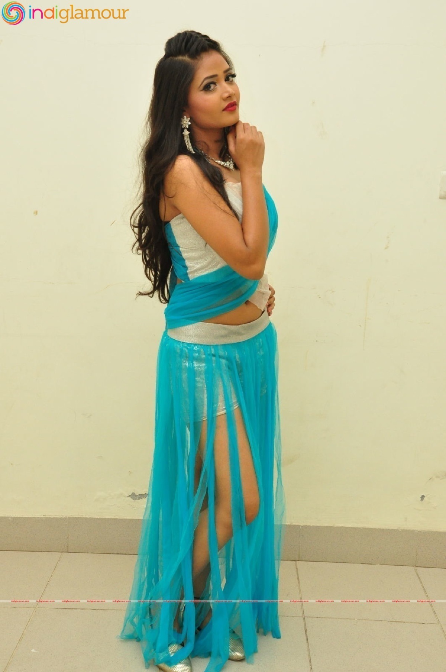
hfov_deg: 29.8
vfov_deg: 43.7
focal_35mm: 45
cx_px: 223
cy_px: 336
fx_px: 839
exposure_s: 1/125
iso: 1600
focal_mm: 30
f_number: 9
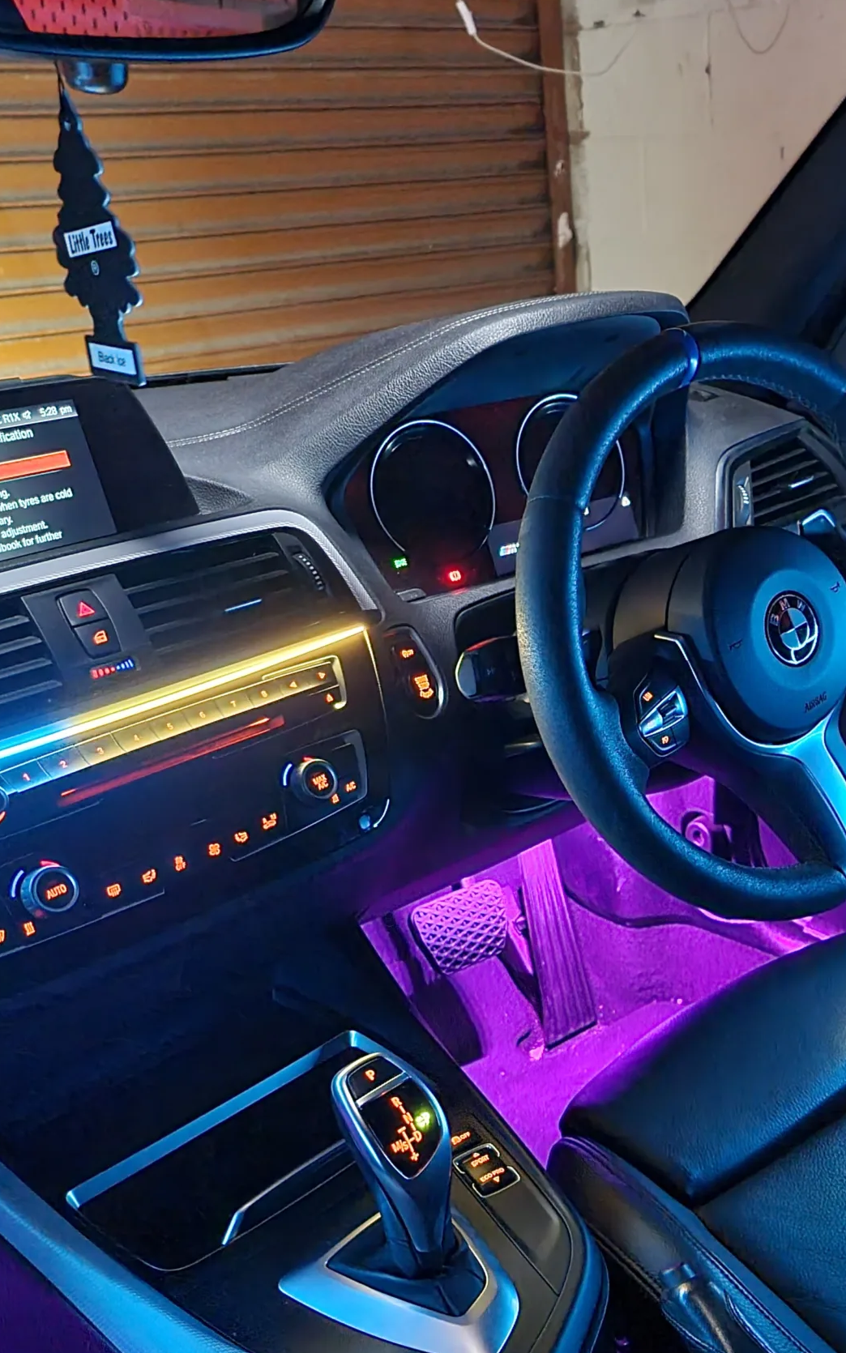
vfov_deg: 50.2
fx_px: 1438
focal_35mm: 39
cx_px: 620
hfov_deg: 32.2
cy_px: 775
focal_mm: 6.7
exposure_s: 1/10
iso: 1600
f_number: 1.8
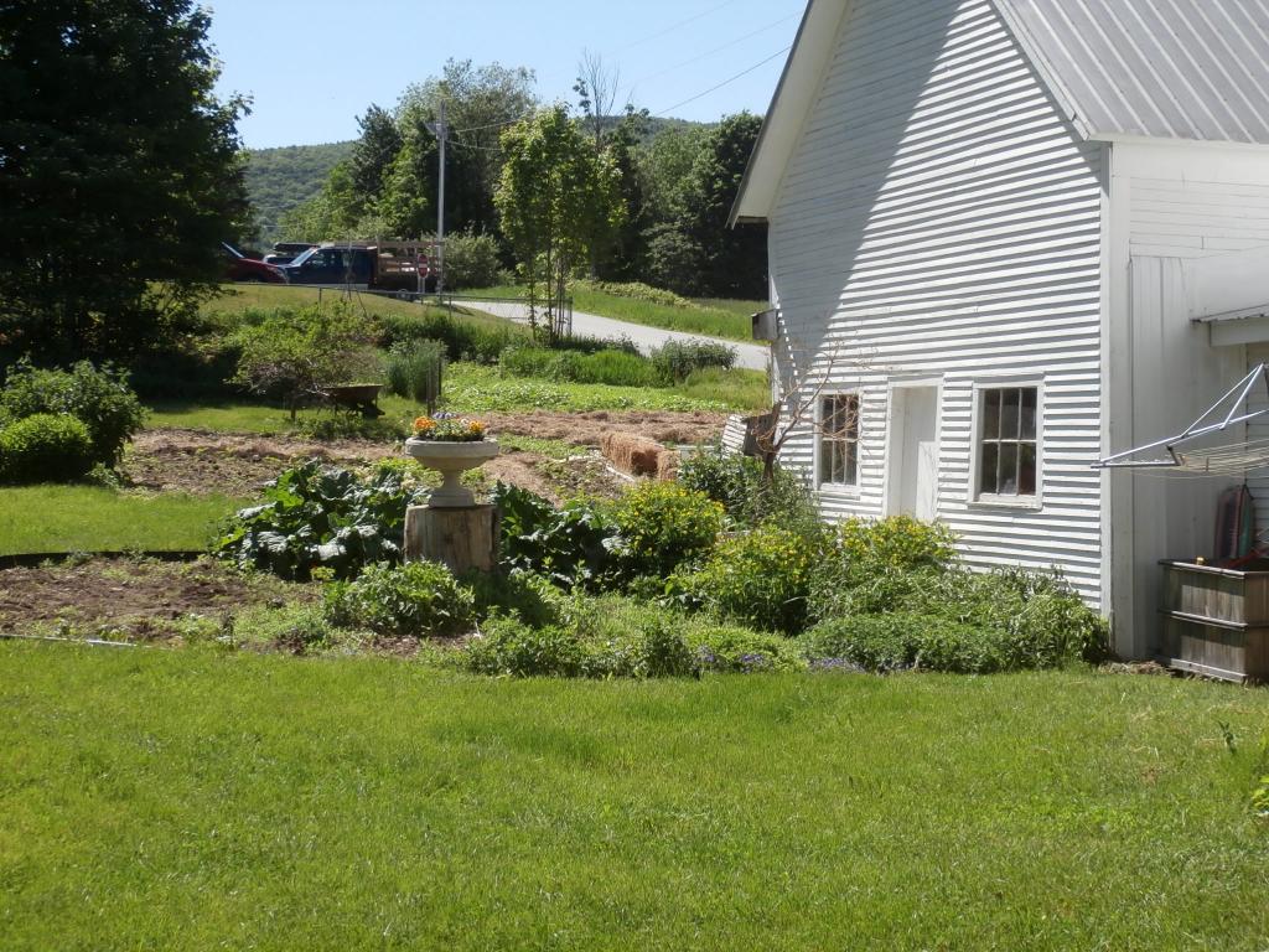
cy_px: 476
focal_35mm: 57
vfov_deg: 25.7
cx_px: 634
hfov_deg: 33.8
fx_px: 2090
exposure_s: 1/500
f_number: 4.5
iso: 100
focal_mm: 10.11
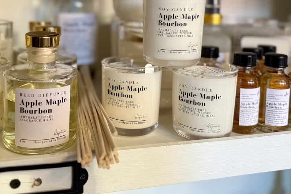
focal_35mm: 42
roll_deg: -2.0
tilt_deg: -6.8
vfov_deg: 30.7
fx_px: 339
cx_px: 122
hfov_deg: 46.2
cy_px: 27
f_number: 1.78
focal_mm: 6.76
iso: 200
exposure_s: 1/60
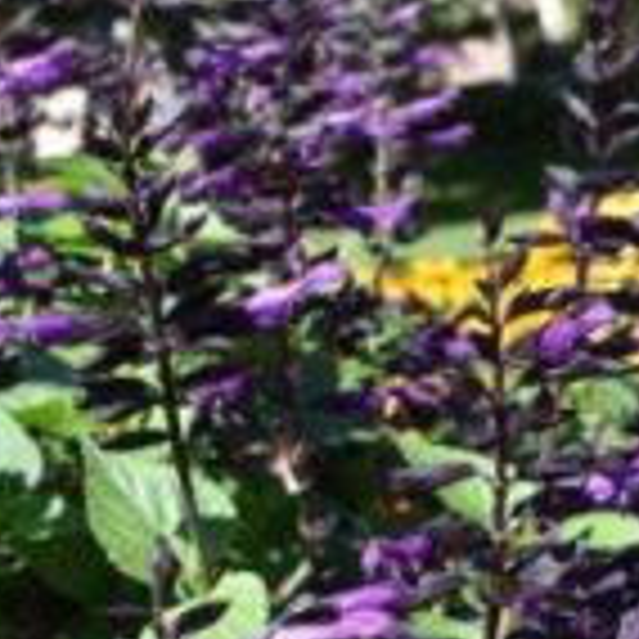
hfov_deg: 15.3
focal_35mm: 114
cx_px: 360
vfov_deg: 14.6
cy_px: 855
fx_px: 2381
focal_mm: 22
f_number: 8
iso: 200
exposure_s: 1/250
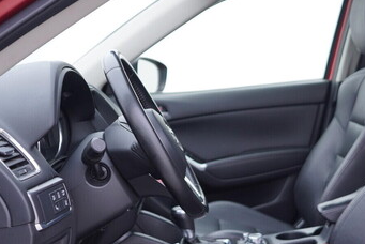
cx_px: 254
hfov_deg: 34.0
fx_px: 589
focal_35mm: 58
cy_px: 176
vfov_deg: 23.2
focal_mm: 24
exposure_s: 1/40
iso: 160
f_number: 2.8
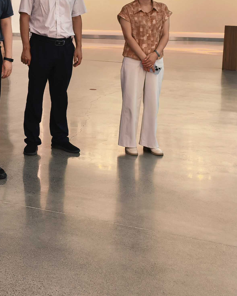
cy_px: 46
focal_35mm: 65
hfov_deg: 21.6
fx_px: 570
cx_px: -57
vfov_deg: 28.3
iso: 160
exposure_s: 1/50
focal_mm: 8.5
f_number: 4
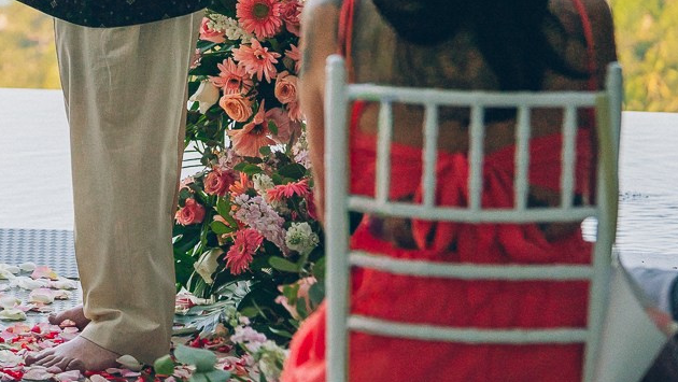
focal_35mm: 197
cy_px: -249
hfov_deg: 10.7
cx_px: -238
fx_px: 3543
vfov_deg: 6.1
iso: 100
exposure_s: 1/2000
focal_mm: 50
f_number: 2.2
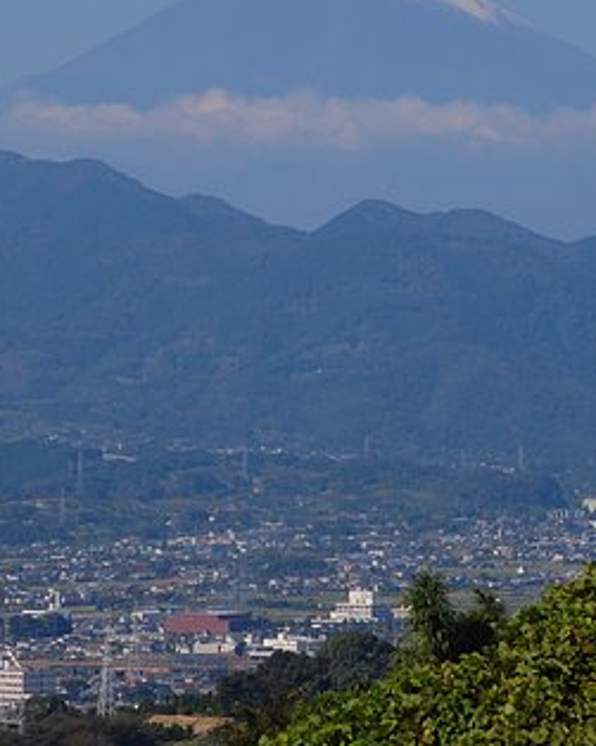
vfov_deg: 8.0
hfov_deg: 6.4
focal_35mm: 241
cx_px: 349
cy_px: 183
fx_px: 5311
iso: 200
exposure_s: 1/1000
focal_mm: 105
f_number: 7.1
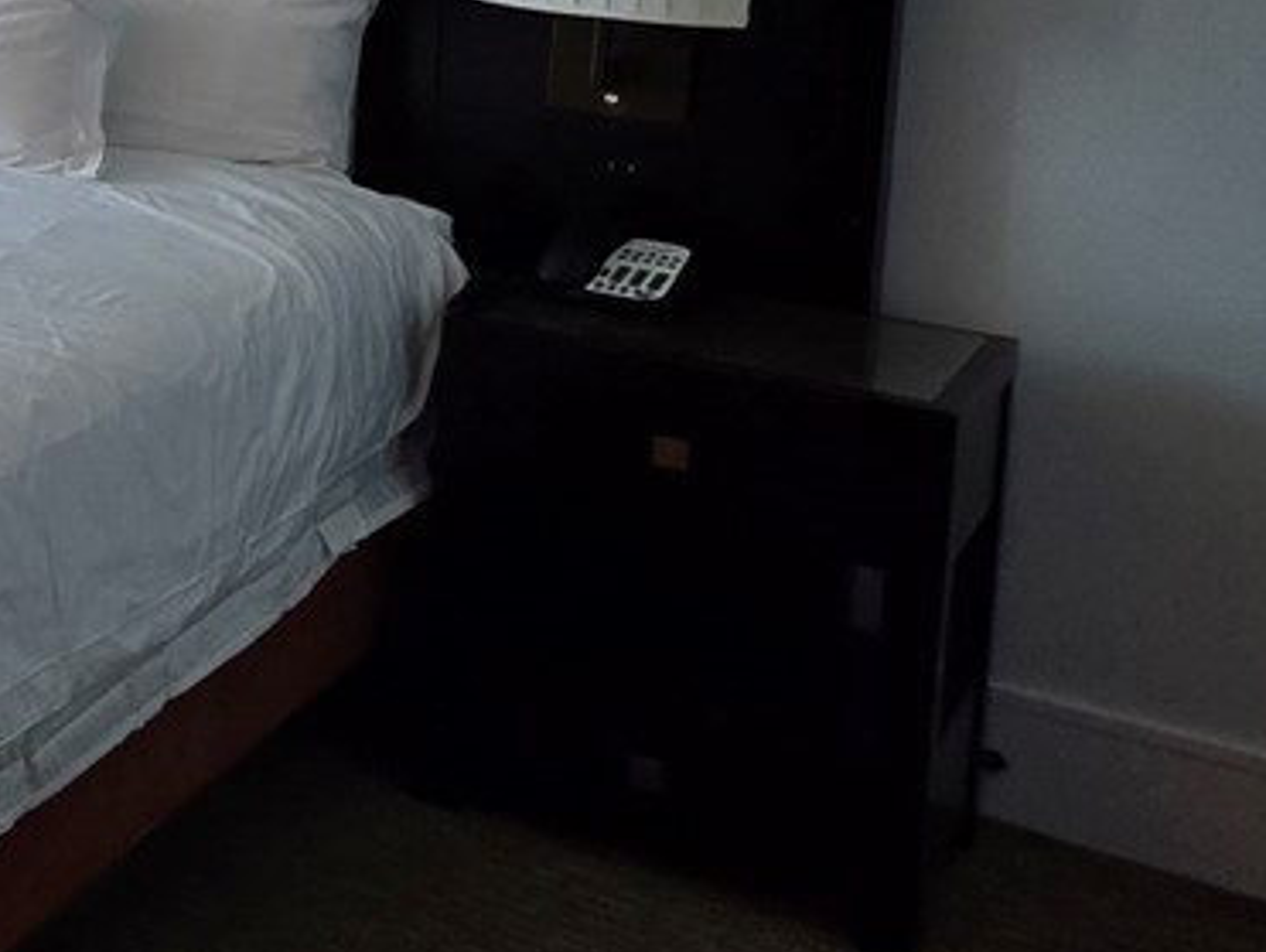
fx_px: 2050
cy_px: -89
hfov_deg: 23.0
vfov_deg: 24.4
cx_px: -884
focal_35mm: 56
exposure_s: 1/120
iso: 16
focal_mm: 2.2
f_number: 1.9
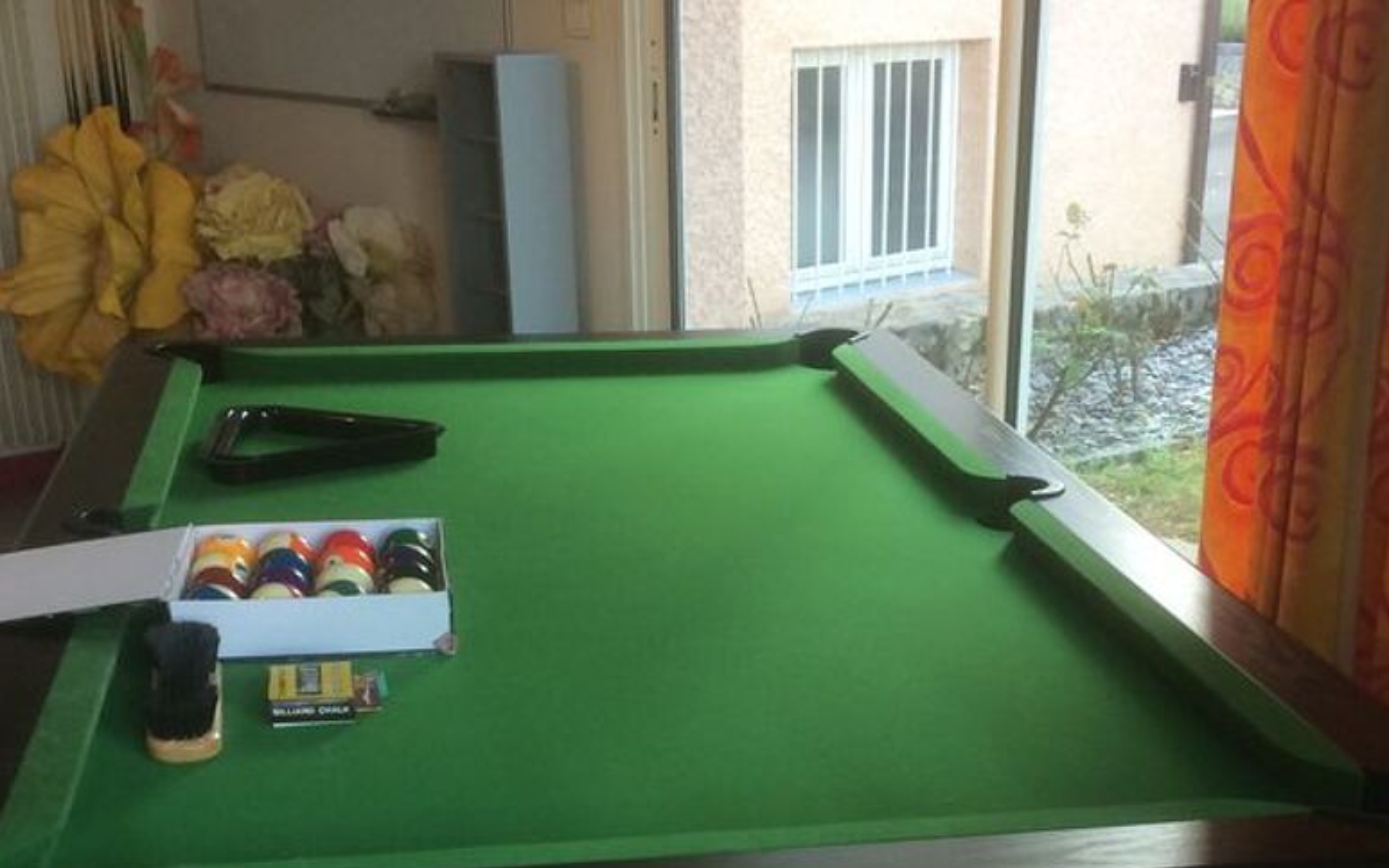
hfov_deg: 38.1
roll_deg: -0.4
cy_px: 853
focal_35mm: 53
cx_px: 798
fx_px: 2006
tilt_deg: -25.7
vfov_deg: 23.5
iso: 40
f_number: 2.2
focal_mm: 4.15
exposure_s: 1/33
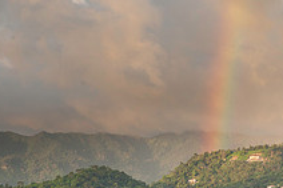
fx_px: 1202
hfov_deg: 13.1
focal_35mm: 153
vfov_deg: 9.0
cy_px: 87
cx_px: 348
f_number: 11
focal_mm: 56
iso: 280
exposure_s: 1/20
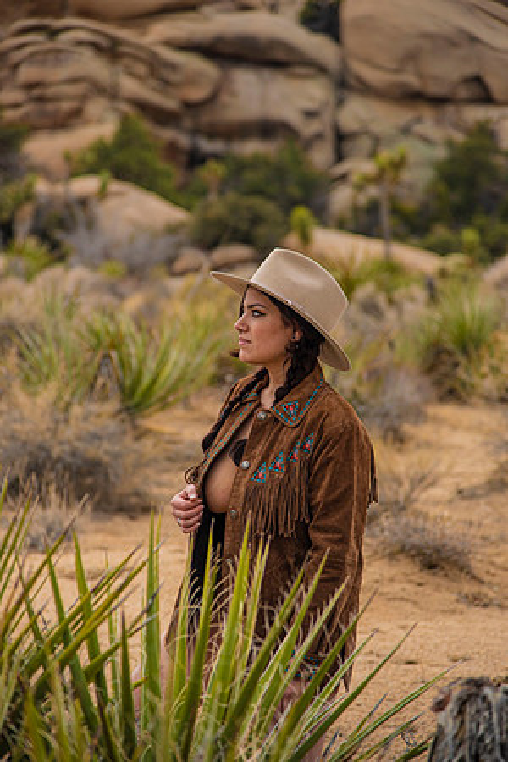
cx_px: 254
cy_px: 381
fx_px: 2540
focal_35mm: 120
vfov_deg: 17.1
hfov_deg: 11.4
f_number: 4
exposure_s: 1/1600
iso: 100
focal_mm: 120
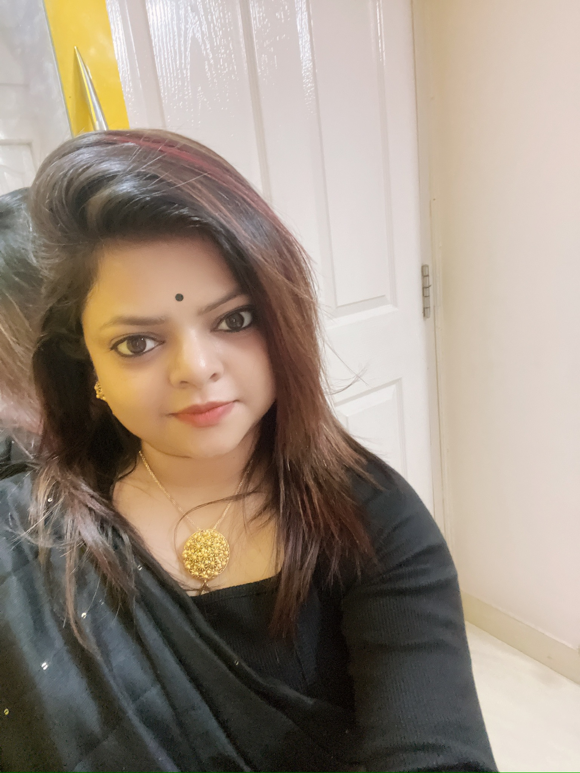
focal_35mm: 23
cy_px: 386
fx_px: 514
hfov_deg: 58.9
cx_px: 290
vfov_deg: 73.9
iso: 1000
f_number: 2.2
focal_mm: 2.71
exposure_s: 1/33
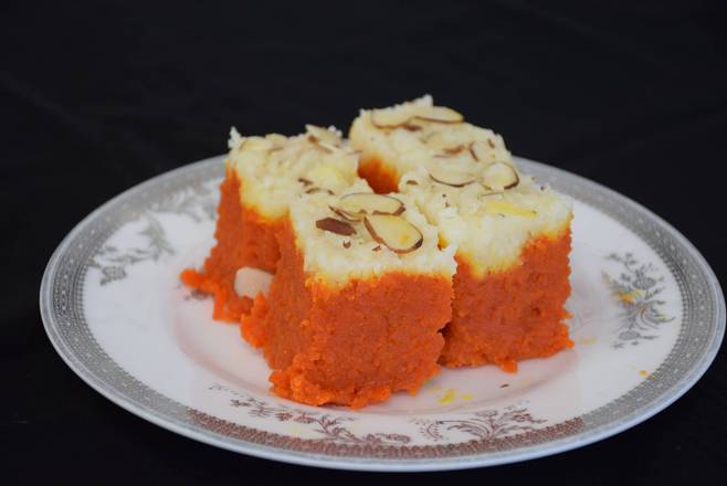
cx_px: 364
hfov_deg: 20.6
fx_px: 2001
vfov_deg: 13.9
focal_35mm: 99
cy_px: 243
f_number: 5
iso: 800
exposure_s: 1/125
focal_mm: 66
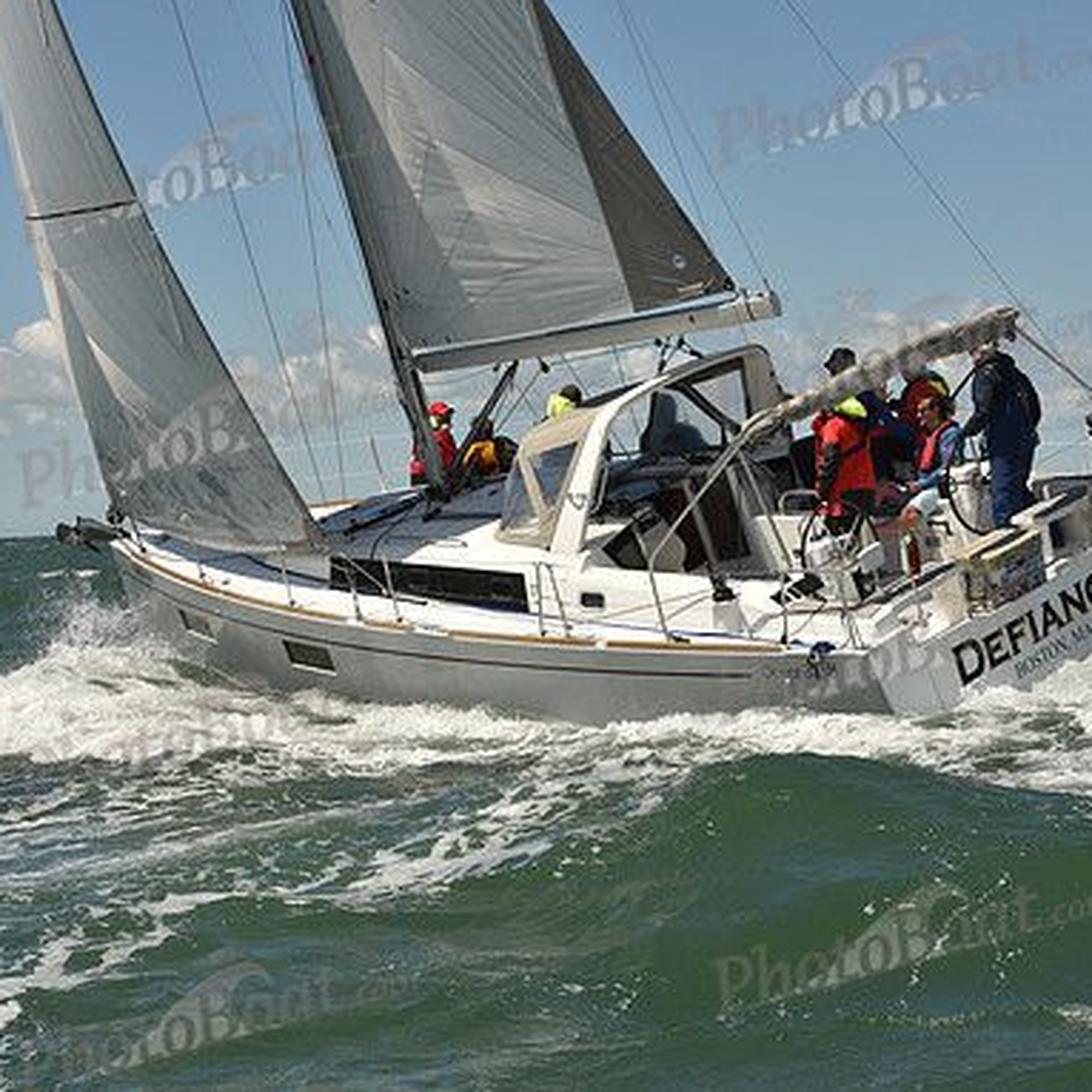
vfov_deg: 19.3
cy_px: 543
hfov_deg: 19.3
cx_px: 567
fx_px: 3212
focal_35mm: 90
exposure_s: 1/800
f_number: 13
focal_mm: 70
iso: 320
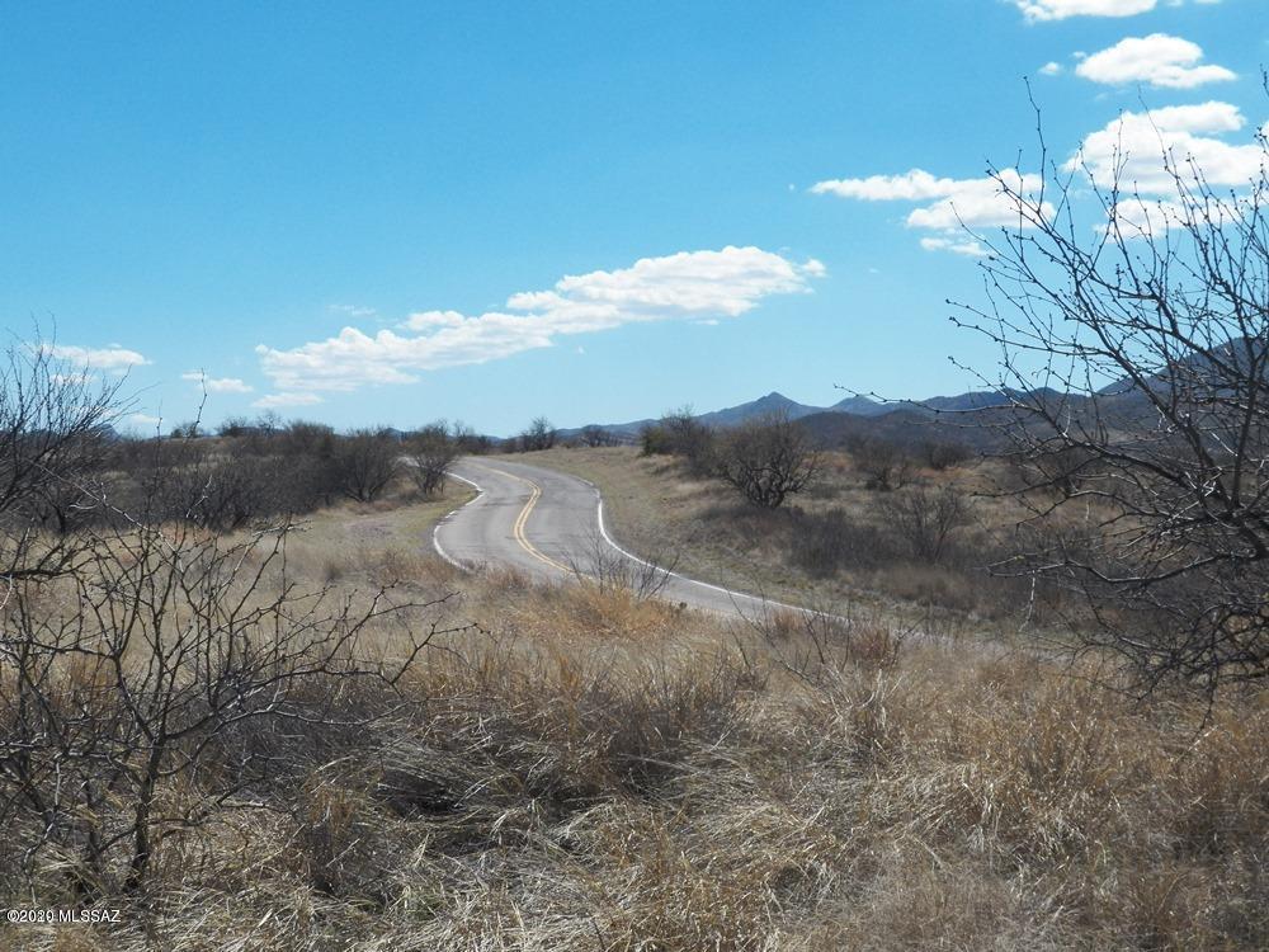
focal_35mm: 50
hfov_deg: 38.2
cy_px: 476
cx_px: 634
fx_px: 1833
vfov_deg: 29.1
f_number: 4.5
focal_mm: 8.9
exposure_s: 1/1250
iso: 125
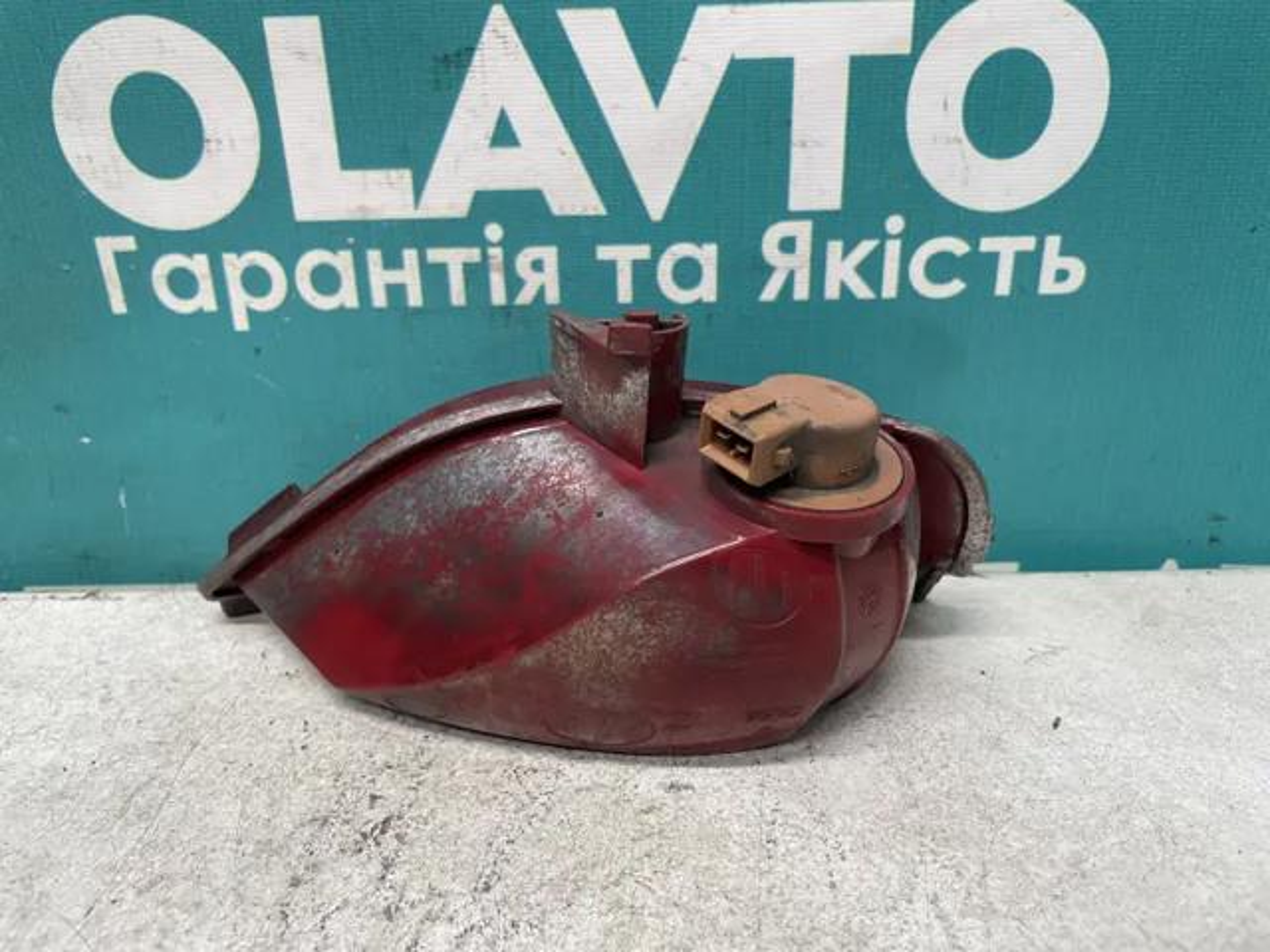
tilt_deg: -22.7
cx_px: 635
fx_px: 954
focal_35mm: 26
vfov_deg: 53.1
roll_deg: +2.2
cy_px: 476
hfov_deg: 67.3
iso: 80
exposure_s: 1/50
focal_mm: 4.2
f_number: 1.6
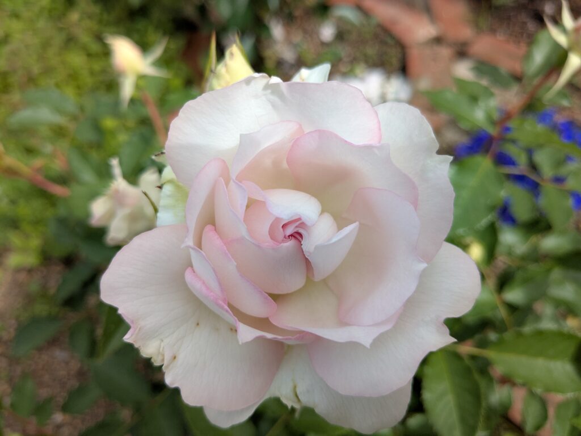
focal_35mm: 27
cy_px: 218
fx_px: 453
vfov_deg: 51.4
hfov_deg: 65.3
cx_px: 290
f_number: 1.73
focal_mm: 4.38
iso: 66
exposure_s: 1/3344
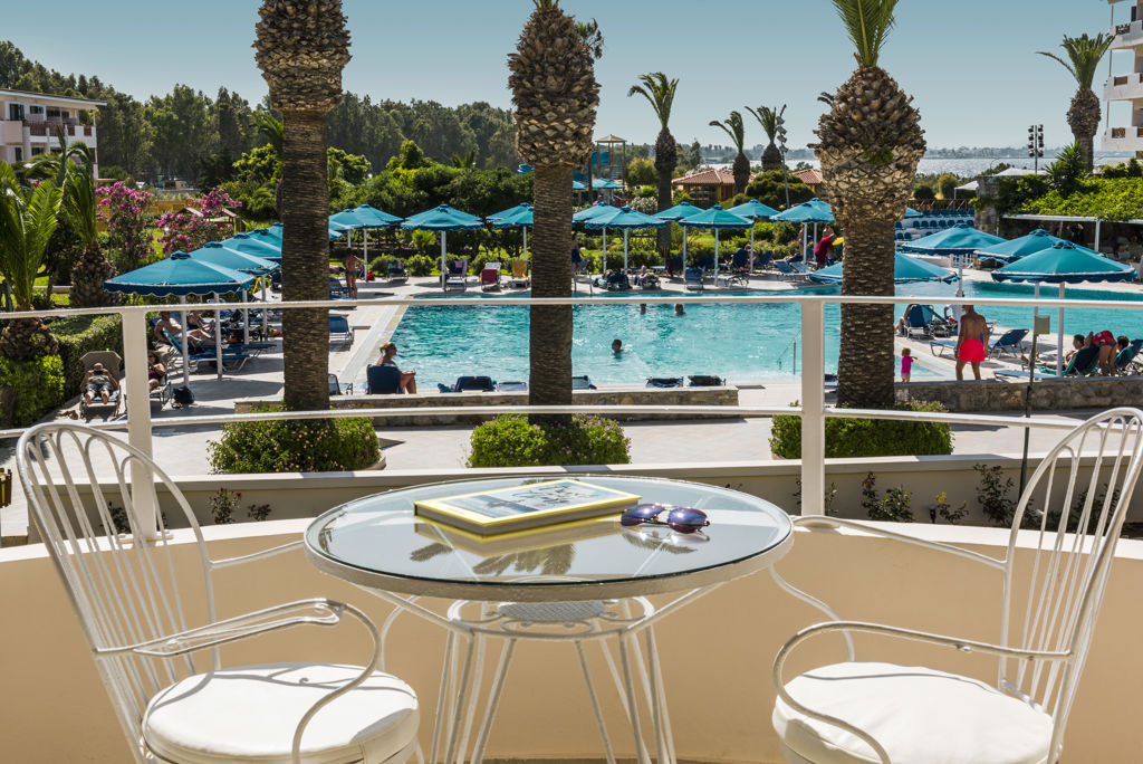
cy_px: 382
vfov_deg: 30.6
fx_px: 1398
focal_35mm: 44
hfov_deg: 44.5
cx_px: 572
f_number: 22
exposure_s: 1/80
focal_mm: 44
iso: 100
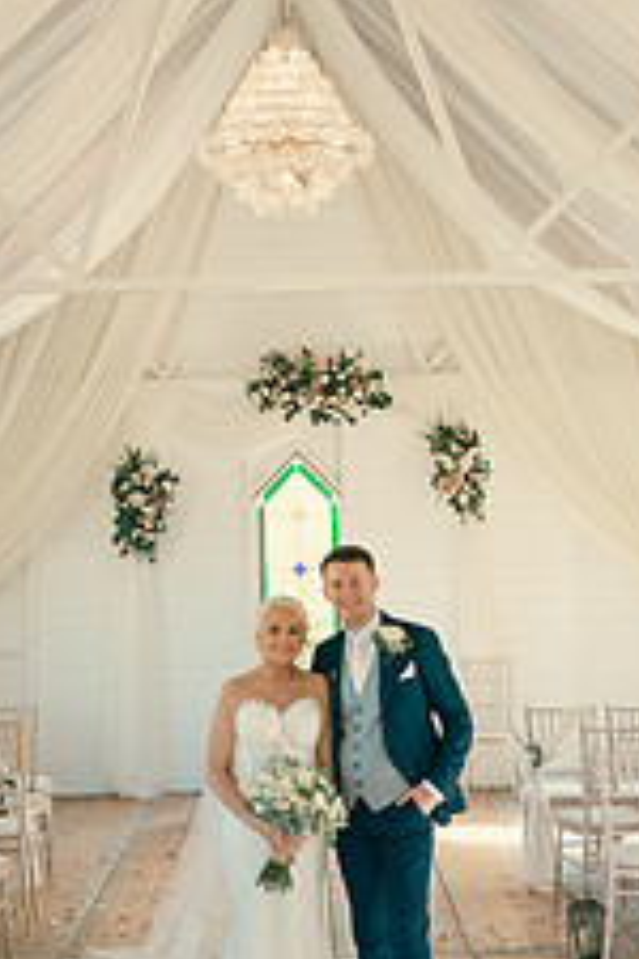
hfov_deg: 21.2
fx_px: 1704
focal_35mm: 64
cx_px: 315
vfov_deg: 31.0
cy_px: 260
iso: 400
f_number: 3.5
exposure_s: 1/200
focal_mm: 32
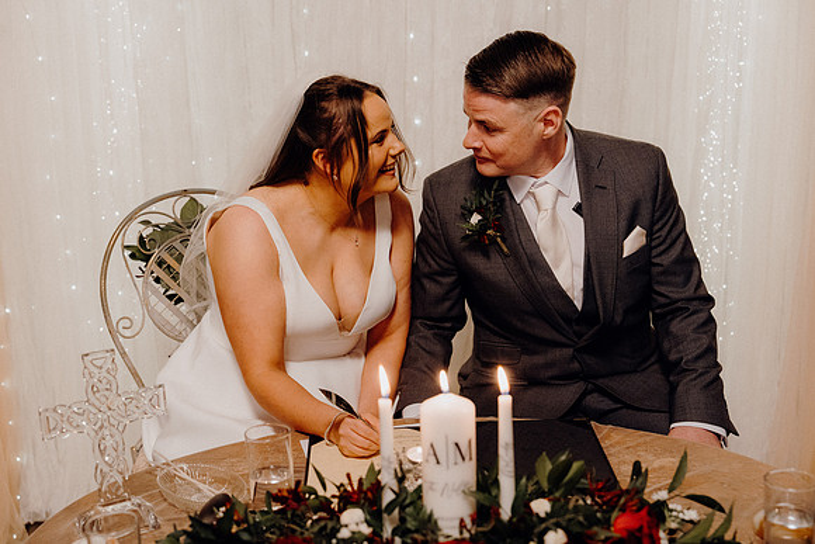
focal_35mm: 51
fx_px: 1155
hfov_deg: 38.9
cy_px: 272
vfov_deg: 26.5
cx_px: 408
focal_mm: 51
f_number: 3.5
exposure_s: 1/160
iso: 3200
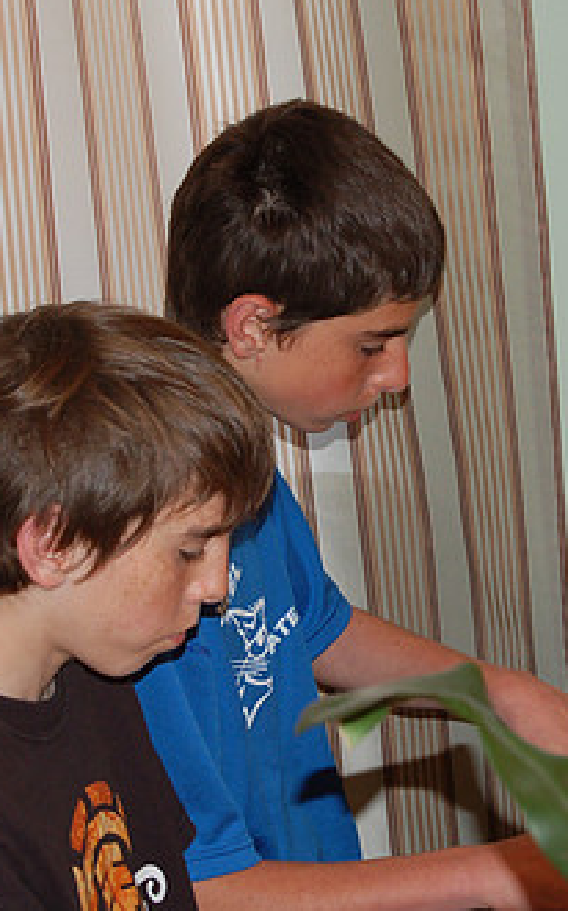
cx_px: 251
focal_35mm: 148
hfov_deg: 8.9
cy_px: 453
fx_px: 3666
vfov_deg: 14.1
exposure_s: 1/60
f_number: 5.6
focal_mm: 55
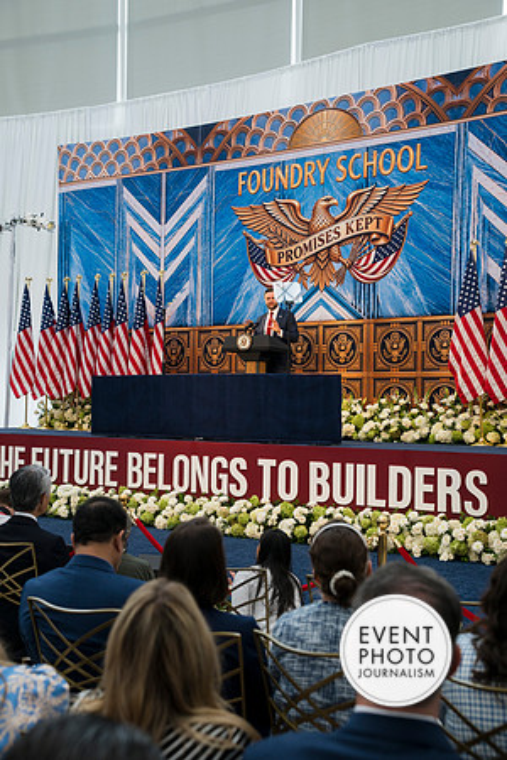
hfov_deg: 31.2
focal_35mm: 43
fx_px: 908
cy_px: 380
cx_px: 254
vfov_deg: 45.4
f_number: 4
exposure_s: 1/160
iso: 360
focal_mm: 43
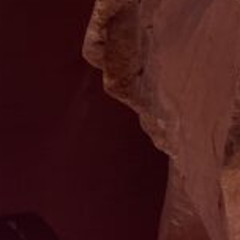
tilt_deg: +66.6
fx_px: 1216
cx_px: -314
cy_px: 343
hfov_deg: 10.0
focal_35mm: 155
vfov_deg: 10.9
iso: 32
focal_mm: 4.2
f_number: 1.6
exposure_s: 1/2020
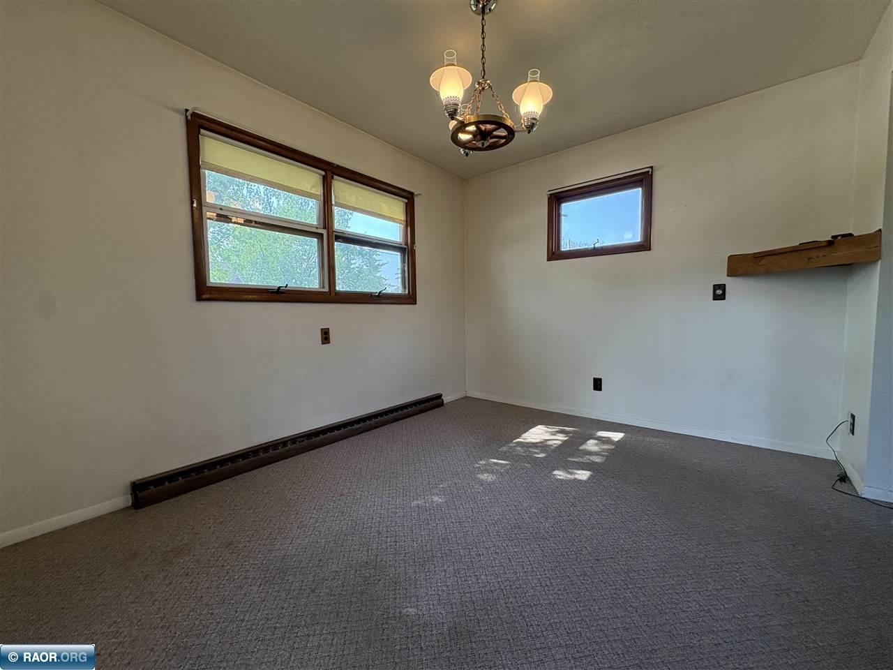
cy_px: 335
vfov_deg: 85.7
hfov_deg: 102.1
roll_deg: +1.1
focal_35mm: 14
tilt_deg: -3.2
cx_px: 446
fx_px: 361
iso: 100
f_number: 2.2
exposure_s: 1/129
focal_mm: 2.22
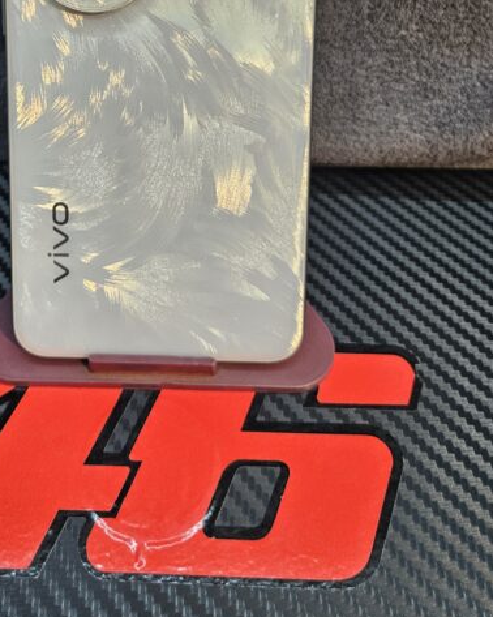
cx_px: 162
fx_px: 694
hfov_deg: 38.7
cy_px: 103
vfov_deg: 45.0
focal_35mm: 38
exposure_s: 1/100
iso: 160
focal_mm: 5.4
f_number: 1.8
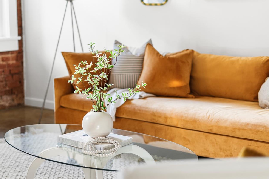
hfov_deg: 31.3
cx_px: 98
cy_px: 102
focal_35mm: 64
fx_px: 478
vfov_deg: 21.2
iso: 160
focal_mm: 50
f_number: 1.8
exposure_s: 1/20
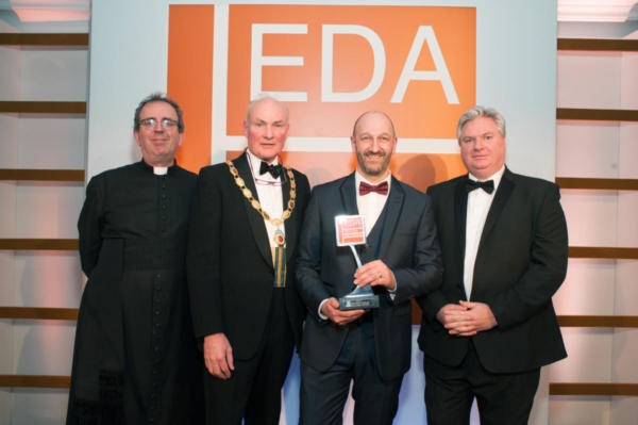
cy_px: 212
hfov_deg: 65.5
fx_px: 496
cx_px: 319
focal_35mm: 28
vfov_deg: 46.3
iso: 1000
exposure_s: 1/60
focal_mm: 28
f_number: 8
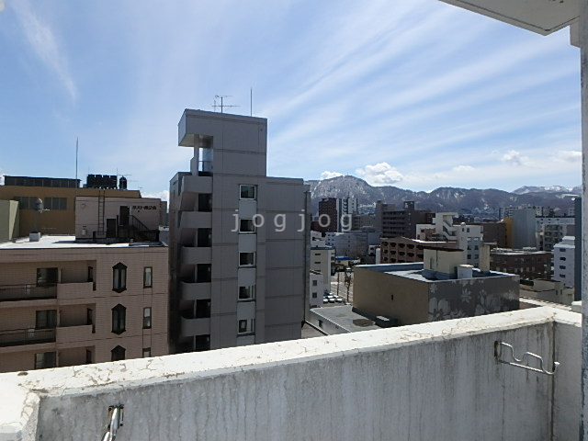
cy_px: 220
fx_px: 357
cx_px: 294
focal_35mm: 21
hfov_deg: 79.0
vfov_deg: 63.4
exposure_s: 1/800
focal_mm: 3.7
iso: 125
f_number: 6
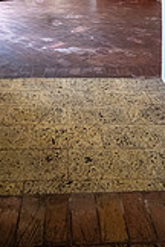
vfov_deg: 33.6
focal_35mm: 39
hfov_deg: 34.2
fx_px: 268
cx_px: 75
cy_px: -84
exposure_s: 1/250
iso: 2800
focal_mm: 14
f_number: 4
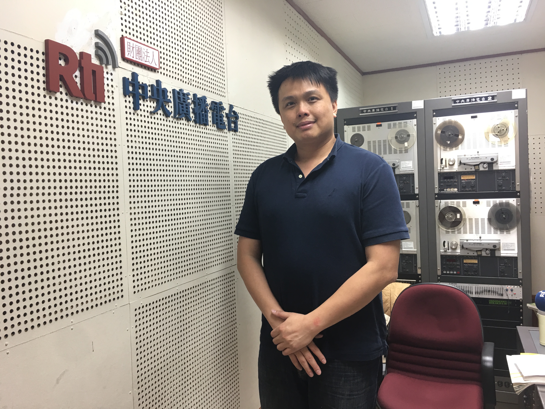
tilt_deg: -0.5
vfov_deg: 48.2
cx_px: 272
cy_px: 204
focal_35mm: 29
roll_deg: +2.3
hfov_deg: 61.7
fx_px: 457
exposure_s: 1/15
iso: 32
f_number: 2.2
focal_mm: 4.15
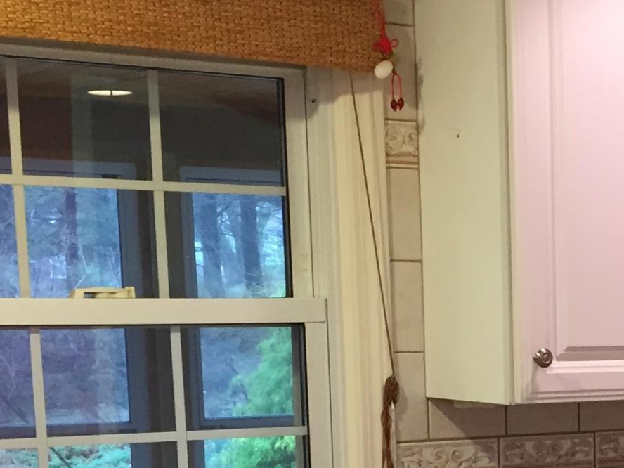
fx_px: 1767
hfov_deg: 18.8
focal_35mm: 98
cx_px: 778
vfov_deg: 14.6
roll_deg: +0.1
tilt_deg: -8.6
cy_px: 577
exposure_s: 1/30
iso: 100
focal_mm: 4.15
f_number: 2.2
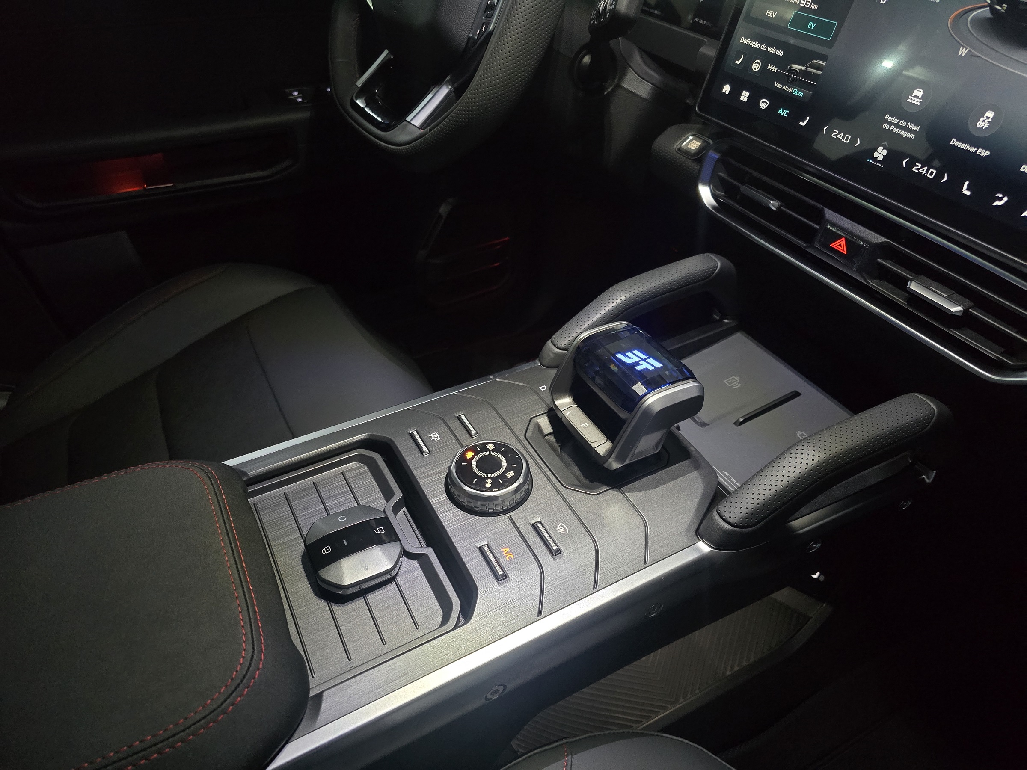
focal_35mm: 23
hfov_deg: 73.9
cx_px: 514
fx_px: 682
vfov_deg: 58.9
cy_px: 385
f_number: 1.7
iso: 1600
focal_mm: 6.3
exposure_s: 1/40
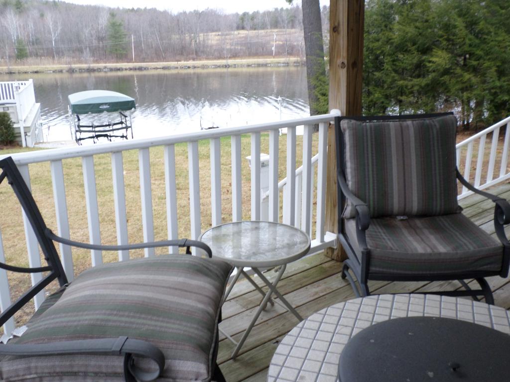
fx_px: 442
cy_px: 191
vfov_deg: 46.8
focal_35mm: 30
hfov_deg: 60.0
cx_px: 255
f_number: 2.7
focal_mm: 5.5
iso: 160
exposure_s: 1/30
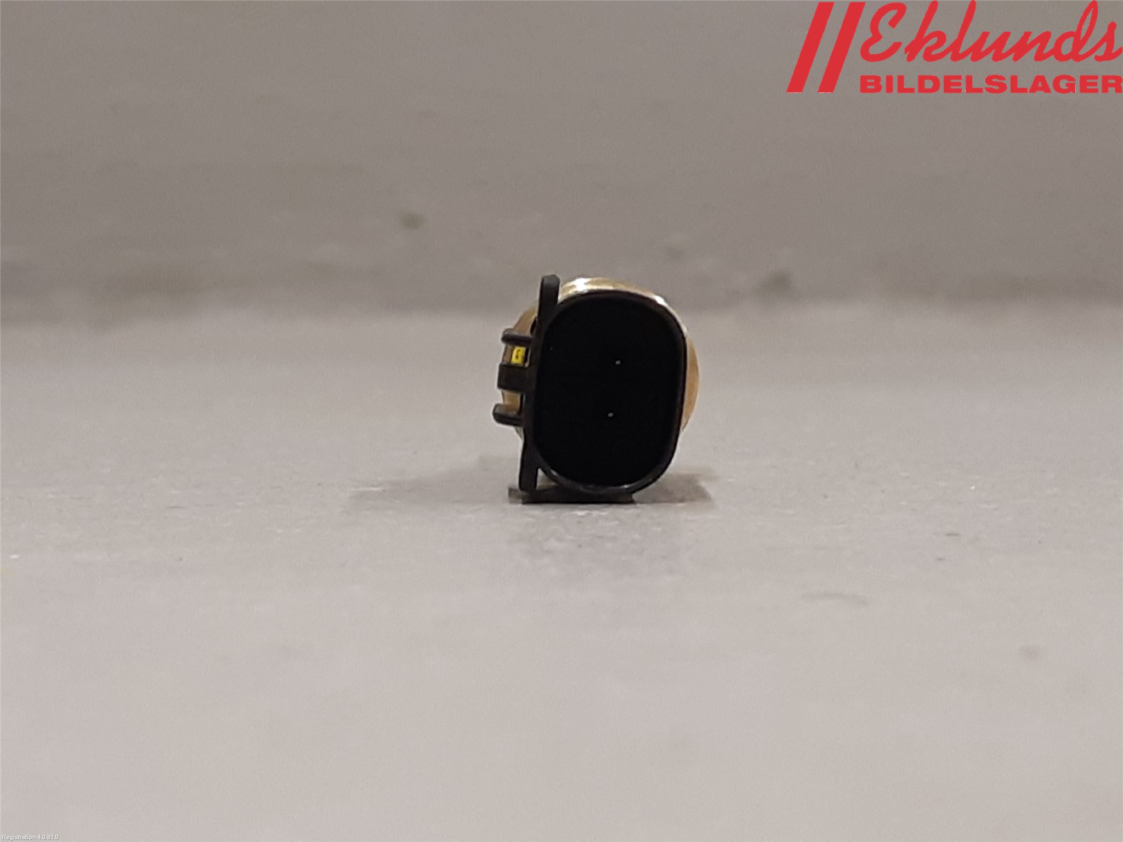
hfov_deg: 67.3
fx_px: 843
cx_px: 562
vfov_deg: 53.1
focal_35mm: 26
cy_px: 421
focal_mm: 3.93
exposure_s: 1/50
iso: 100
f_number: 1.7
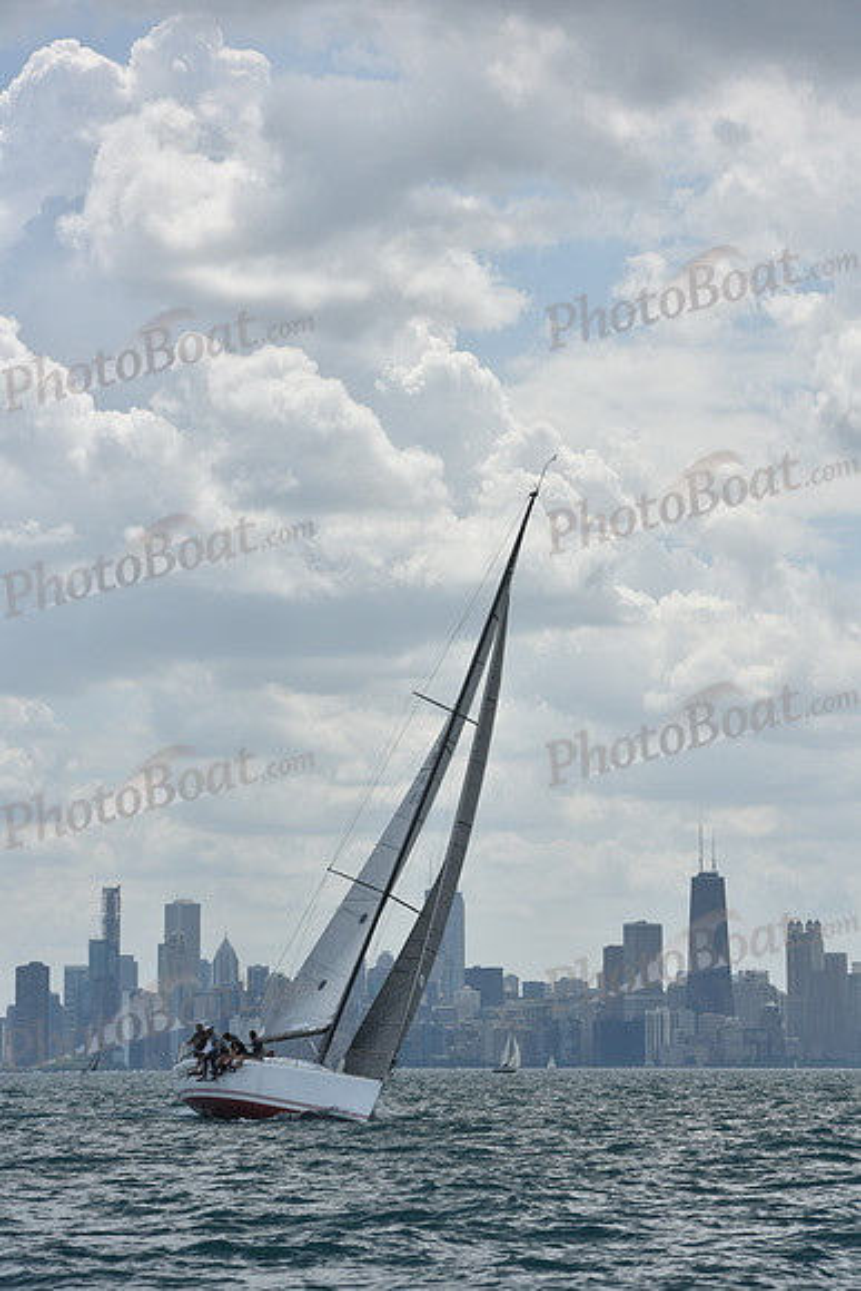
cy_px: 646
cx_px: 430
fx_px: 3585
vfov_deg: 20.4
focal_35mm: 100
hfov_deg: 13.7
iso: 250
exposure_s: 1/1250
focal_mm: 100
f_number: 9
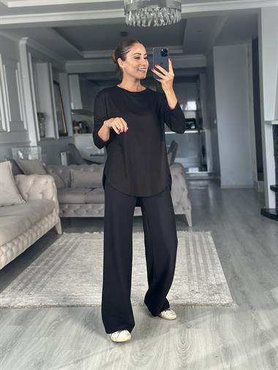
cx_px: 139
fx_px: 514
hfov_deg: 30.3
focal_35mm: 48
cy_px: 185
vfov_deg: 39.6
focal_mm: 6.86
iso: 100
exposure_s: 1/160
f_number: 1.78
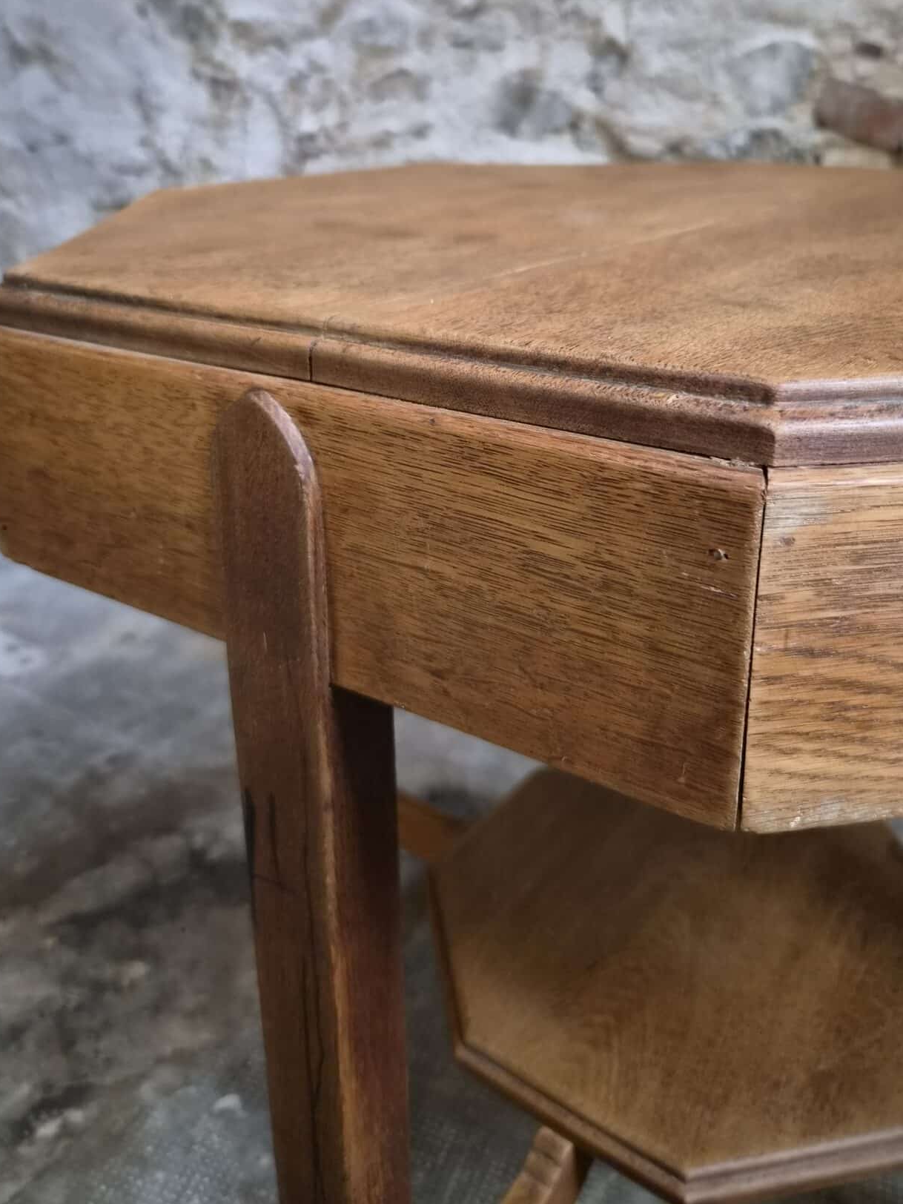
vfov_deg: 60.8
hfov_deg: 48.2
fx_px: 1009
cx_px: 477
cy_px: 447
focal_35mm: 29
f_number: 1.8
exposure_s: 1/100
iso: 1600
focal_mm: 5.4
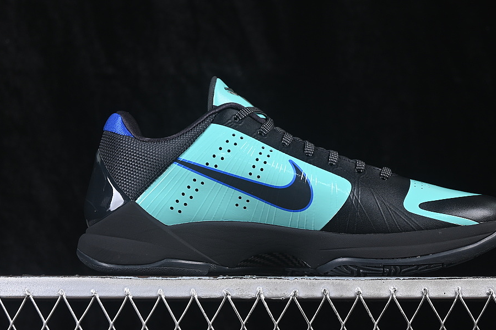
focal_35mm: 90
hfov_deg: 22.6
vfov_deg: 15.2
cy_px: 154
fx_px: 1240
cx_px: 292
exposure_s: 1/60
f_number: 6.3
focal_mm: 50
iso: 160
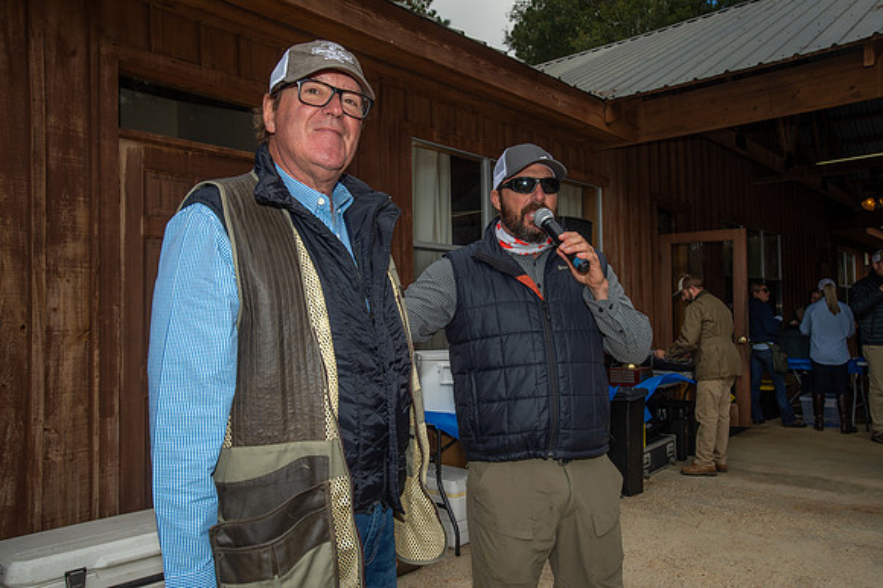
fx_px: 686
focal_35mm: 28
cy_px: 294
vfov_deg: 46.4
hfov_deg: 65.5
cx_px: 442
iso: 200
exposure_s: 1/250
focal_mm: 28
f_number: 10
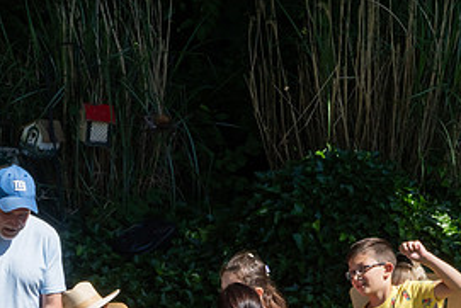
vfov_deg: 7.6
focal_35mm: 180
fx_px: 2306
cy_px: 299
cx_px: 369
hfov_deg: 11.4
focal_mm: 56
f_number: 16
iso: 640
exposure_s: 1/400
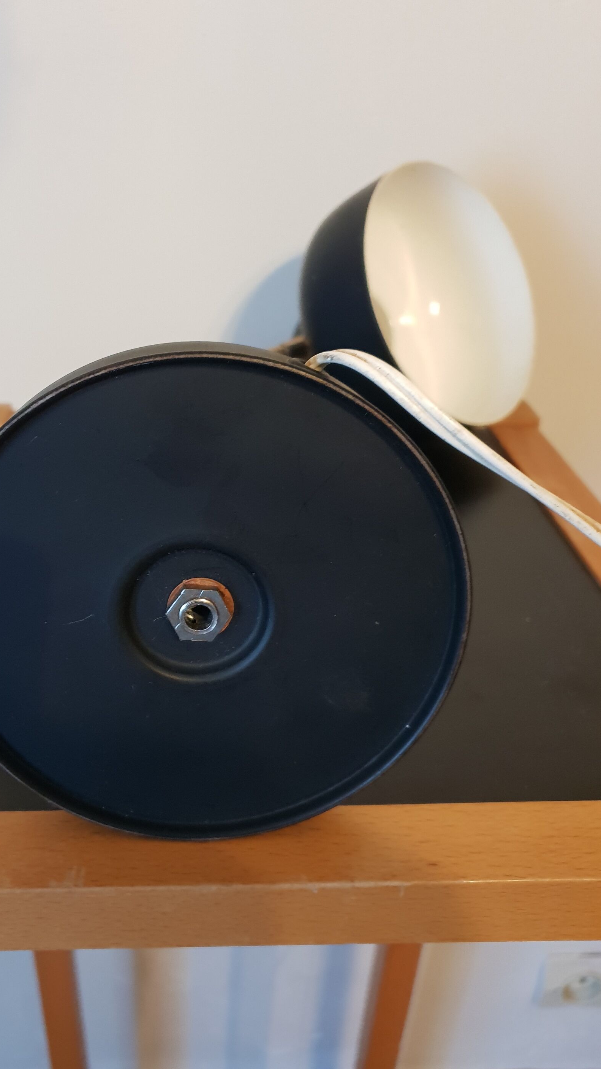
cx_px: 193
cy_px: 541
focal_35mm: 29
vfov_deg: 66.1
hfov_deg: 39.6
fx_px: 822
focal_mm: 4.3
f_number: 1.5
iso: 250
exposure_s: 1/18
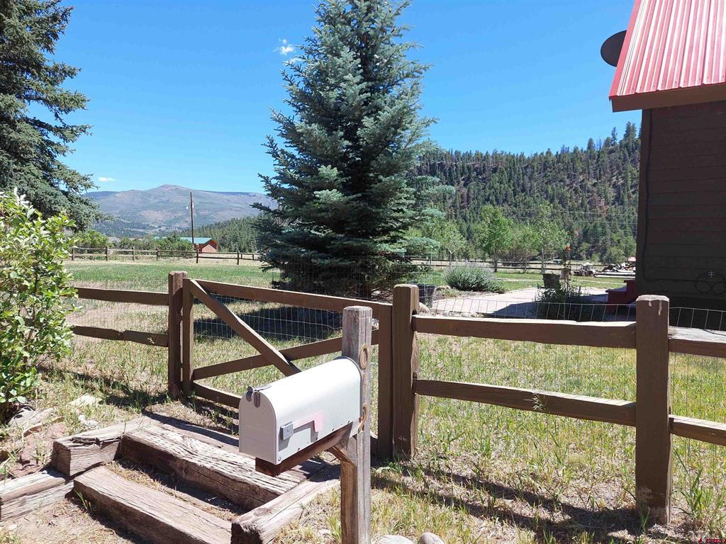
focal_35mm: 24
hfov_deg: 71.6
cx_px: 363
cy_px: 272
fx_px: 503
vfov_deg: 56.8
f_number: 1.8
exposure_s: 1/809
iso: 40
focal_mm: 5.23
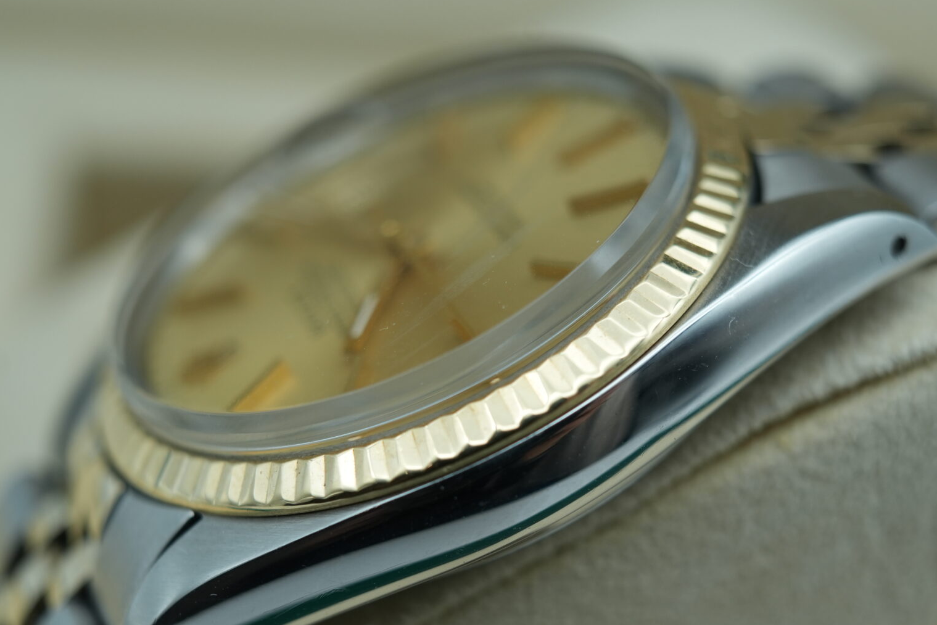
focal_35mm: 59
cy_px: 448
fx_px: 1536
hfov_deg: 33.9
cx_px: 512
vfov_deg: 22.8
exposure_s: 1/250
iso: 400
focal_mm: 35
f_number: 5
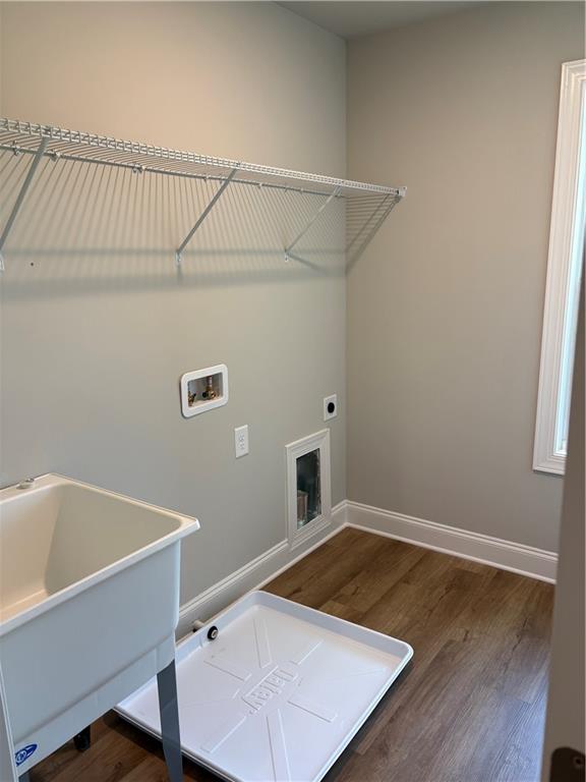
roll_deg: +1.6
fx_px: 587
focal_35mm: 26
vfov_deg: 67.3
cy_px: 391
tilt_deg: -11.7
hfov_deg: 53.1
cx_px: 293
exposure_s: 1/60
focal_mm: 5.96
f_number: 1.6
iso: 80
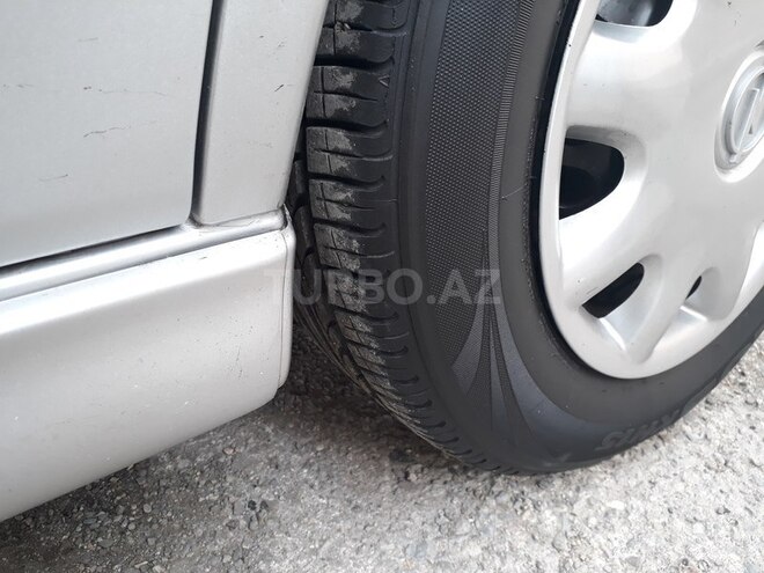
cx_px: 382
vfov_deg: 51.4
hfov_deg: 65.3
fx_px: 596
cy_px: 286
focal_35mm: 27
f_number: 1.9
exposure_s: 1/100
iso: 80
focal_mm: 3.6
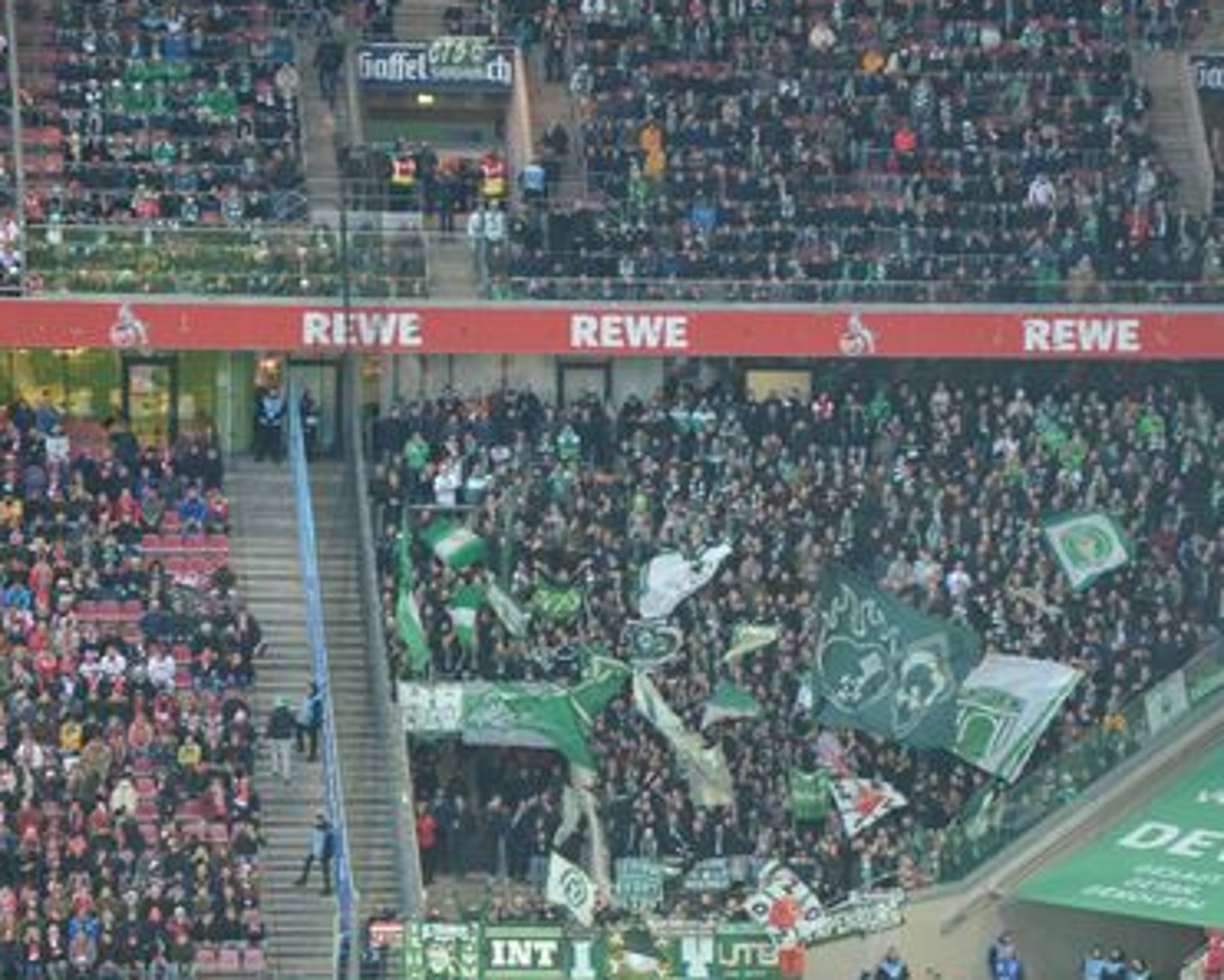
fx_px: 8215
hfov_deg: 8.5
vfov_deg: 6.8
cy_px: 526
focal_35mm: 227
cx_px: 746
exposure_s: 1/125
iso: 2800
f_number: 5.6
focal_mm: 105
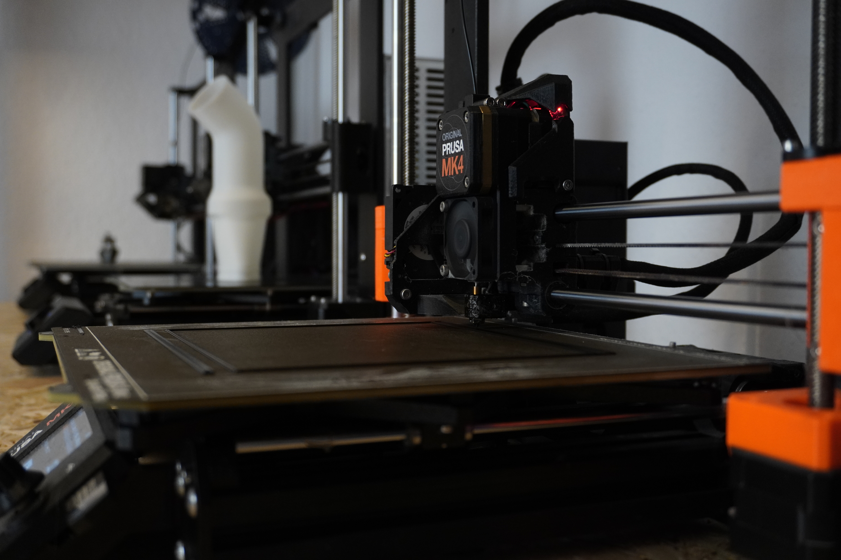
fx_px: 946
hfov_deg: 47.9
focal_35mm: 40
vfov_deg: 33.0
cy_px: 280
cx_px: 420
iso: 1250
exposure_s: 1/60
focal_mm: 27
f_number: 4.5
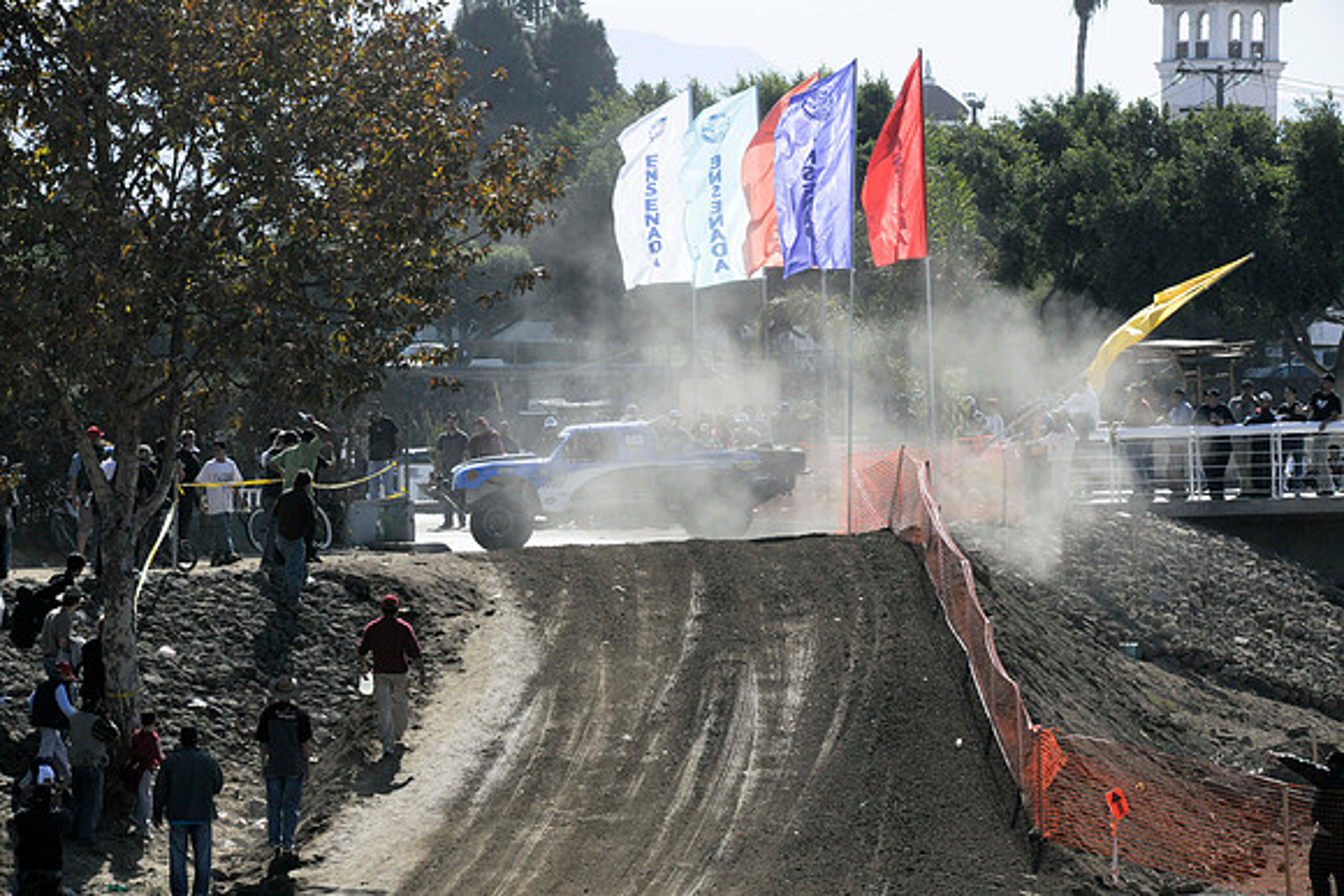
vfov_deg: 6.2
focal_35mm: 220
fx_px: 8215
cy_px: 448
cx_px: 672
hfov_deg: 9.4
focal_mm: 220
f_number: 16
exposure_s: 1/1600
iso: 800
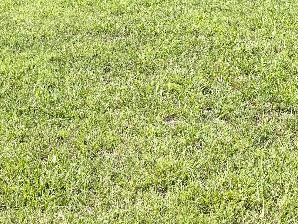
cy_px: -112
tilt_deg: +5.4
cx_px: 167
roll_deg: +2.9
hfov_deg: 25.0
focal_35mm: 78
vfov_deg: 17.1
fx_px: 671
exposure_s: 1/1585
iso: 100
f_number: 1.78
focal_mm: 6.76
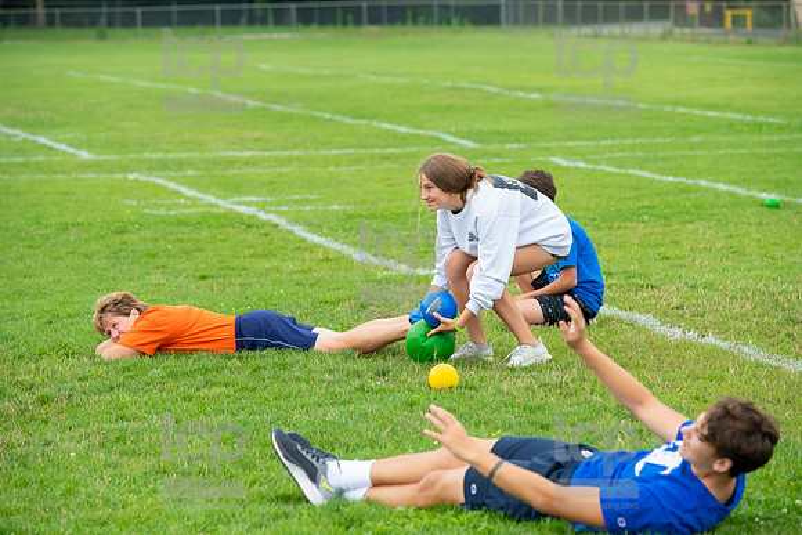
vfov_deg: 7.9
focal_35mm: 175
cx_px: 401
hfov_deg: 11.7
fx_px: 3899
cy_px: 268
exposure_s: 1/1000
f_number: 5.6
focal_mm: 175
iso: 1250
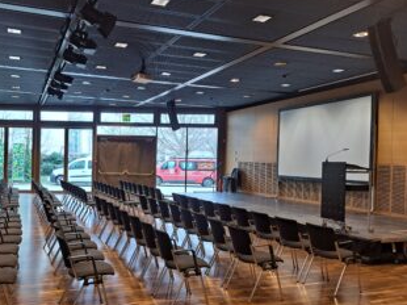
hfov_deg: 57.6
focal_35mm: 31
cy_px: 170
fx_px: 364
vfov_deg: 45.3
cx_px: 150
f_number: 1.8
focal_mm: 5.23
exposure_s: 1/50
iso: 160
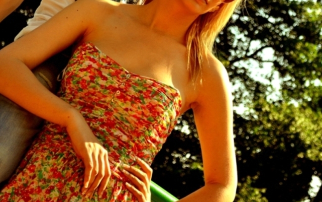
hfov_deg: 16.5
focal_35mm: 127
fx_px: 1113
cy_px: -7
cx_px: 161
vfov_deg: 10.2
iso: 200
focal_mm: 55
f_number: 6.3
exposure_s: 1/640
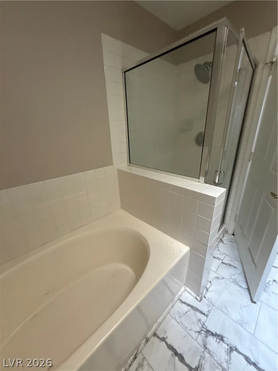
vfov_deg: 102.1
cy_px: 186
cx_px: 139
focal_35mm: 14
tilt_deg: -21.7
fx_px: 150
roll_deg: +1.4
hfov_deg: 85.7
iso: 640
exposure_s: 1/60
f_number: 2.2
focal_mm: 2.22
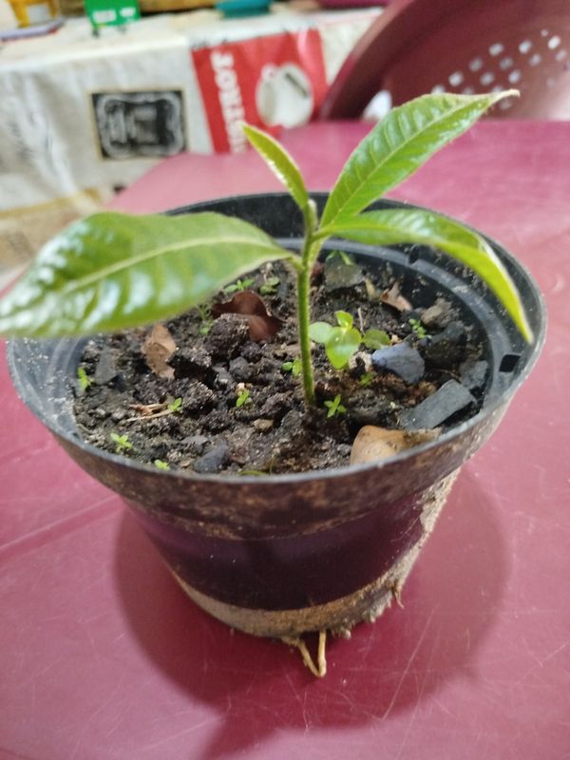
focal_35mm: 24
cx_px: 285
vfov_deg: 71.6
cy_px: 380
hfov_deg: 56.8
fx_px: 527
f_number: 1.7
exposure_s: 1/17
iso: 640
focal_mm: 5.31
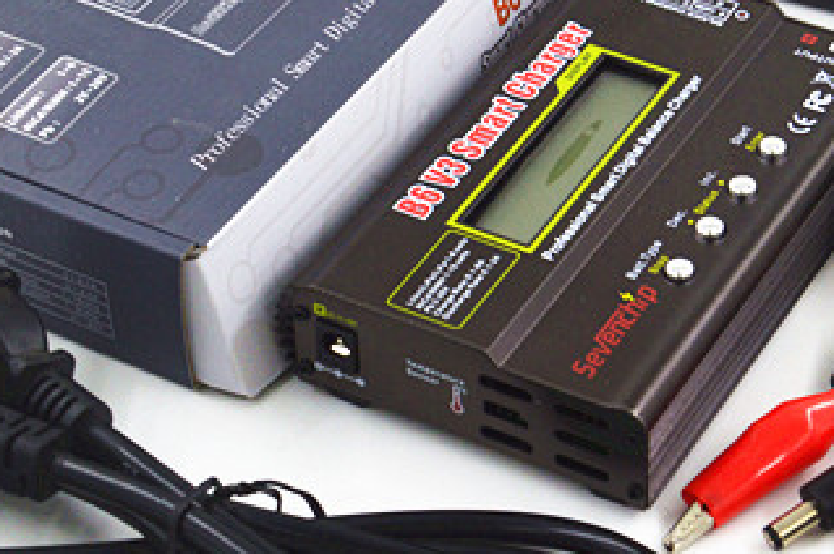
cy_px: 187
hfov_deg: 16.0
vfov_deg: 10.7
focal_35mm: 128
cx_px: 612
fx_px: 2962
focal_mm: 34
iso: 400
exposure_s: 1/200
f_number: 10
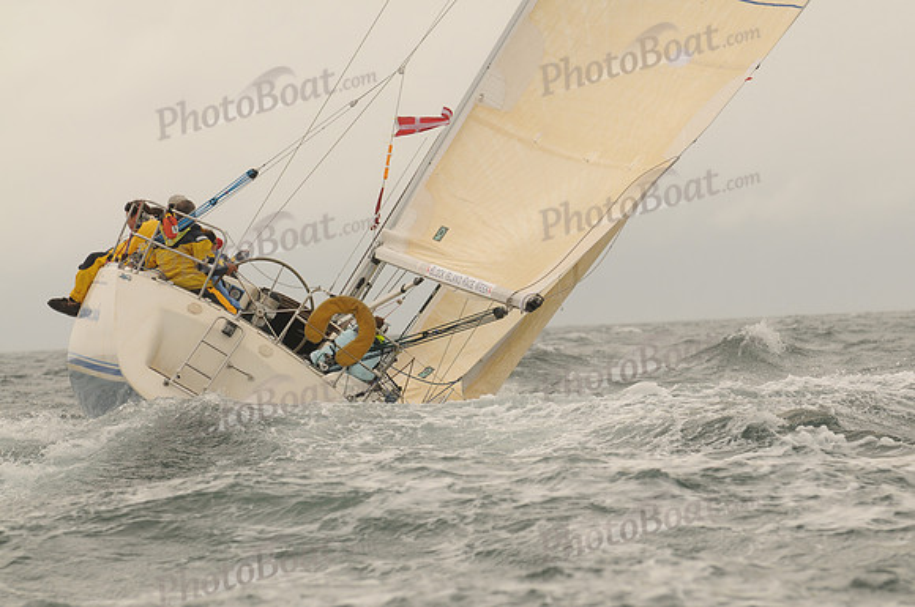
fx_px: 6091
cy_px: 304
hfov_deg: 8.6
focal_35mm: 240
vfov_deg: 5.7
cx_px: 458
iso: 200
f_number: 5.6
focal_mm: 160
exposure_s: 1/1000
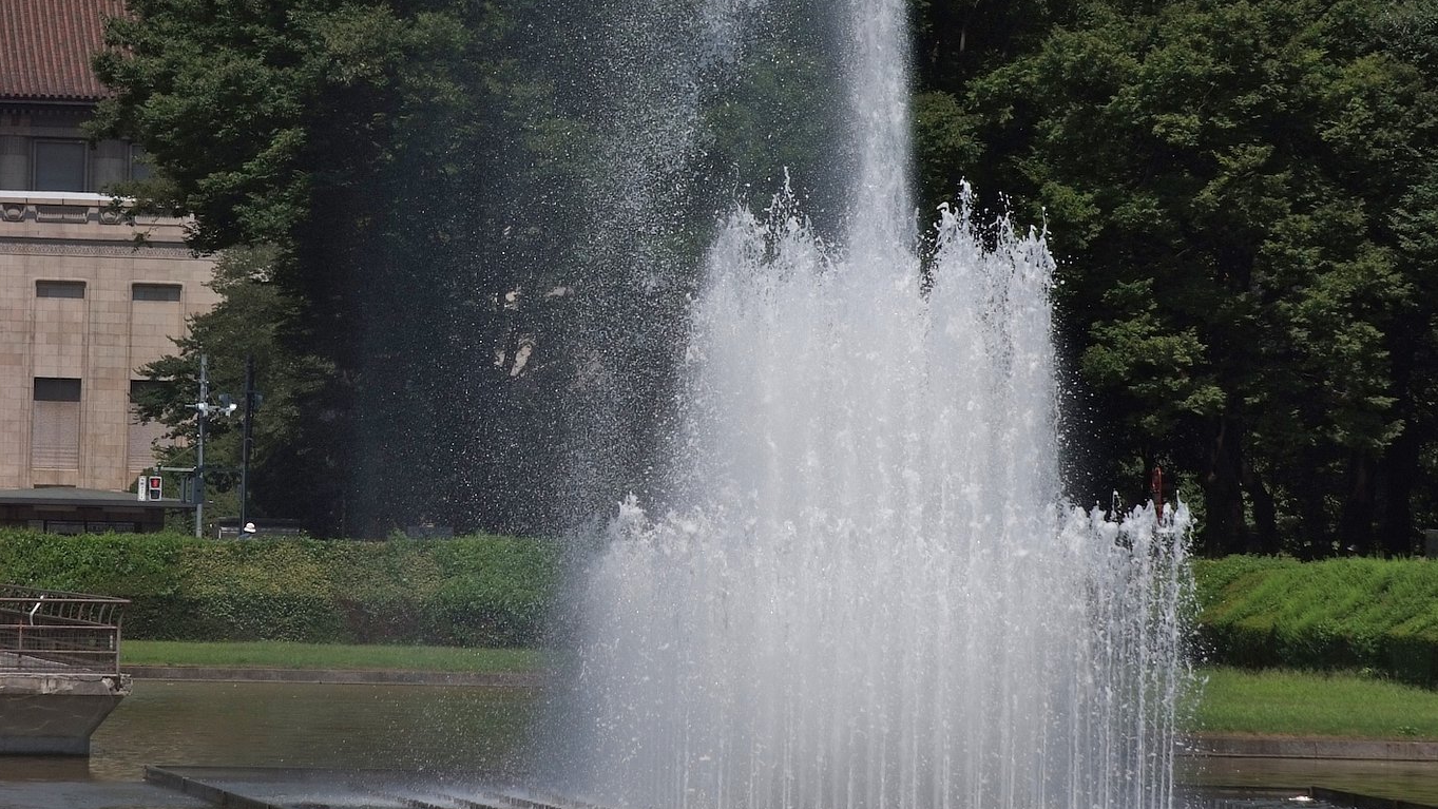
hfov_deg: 12.1
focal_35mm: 178
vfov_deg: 6.8
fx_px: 6788
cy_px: 230
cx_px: 720
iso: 100
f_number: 7.1
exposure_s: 1/1000
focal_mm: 75
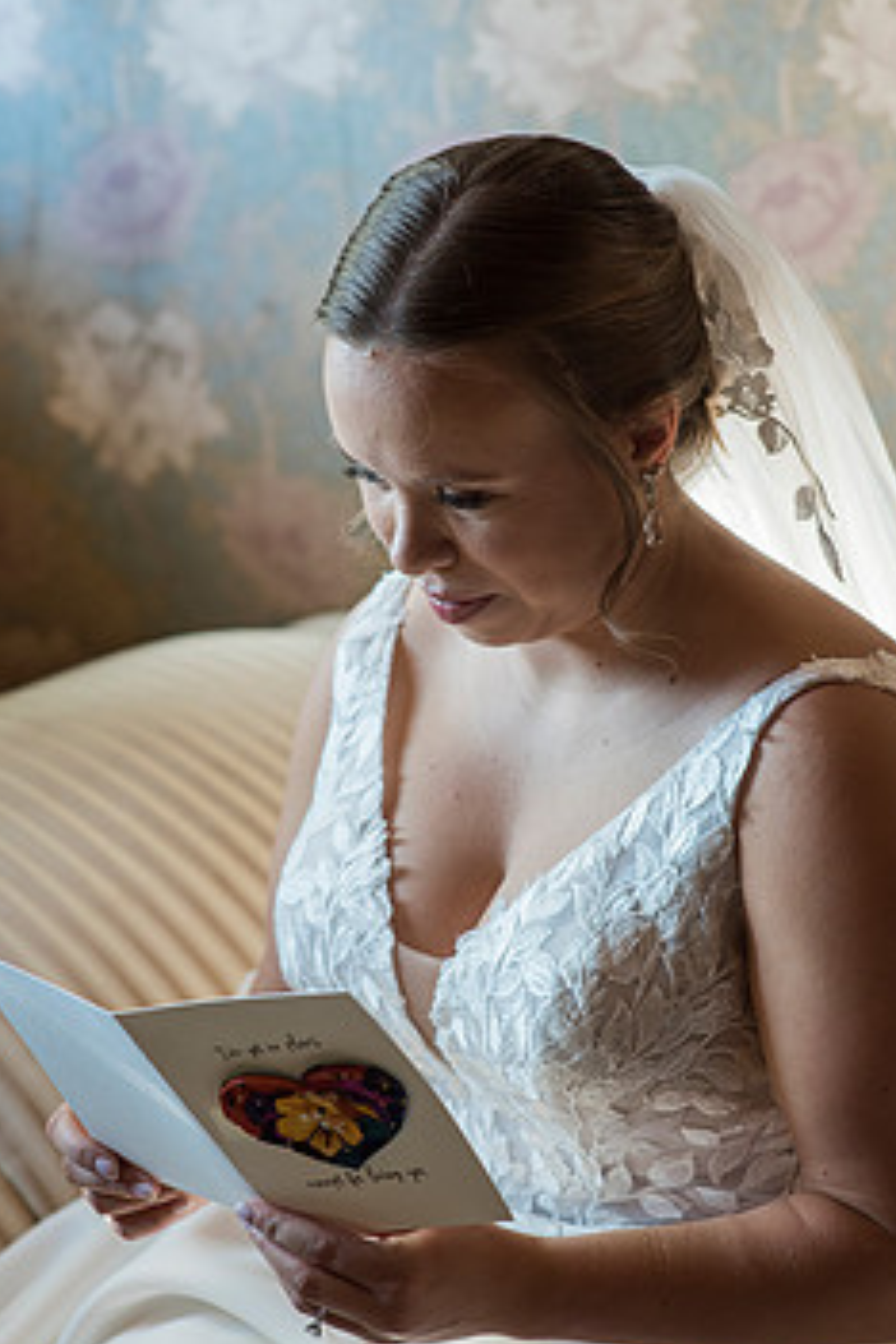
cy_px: 758
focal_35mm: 109
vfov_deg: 18.7
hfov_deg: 12.6
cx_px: 391
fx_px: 4069
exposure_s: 1/160
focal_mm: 85
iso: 800
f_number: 3.5
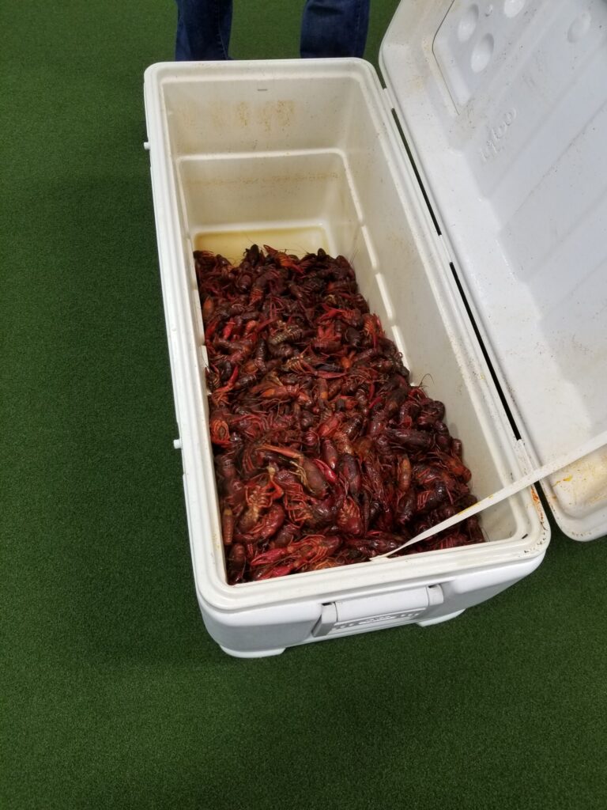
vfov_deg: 67.3
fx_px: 608
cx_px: 304
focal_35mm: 26
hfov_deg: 53.1
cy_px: 405
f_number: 1.7
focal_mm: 4.25
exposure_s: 1/60
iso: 64
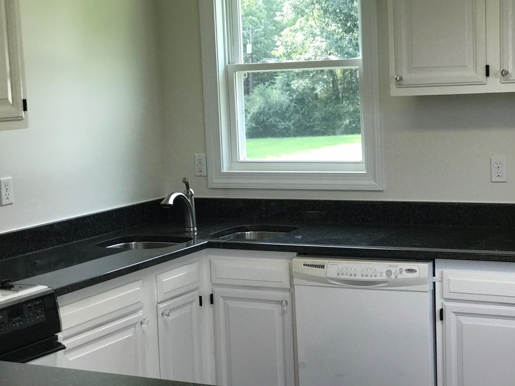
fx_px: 1026
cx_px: 299
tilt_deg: -8.2
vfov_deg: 21.3
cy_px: 198
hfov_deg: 28.1
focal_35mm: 69
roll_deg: +2.7
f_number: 2.8
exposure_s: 1/60
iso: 50
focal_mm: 6.6
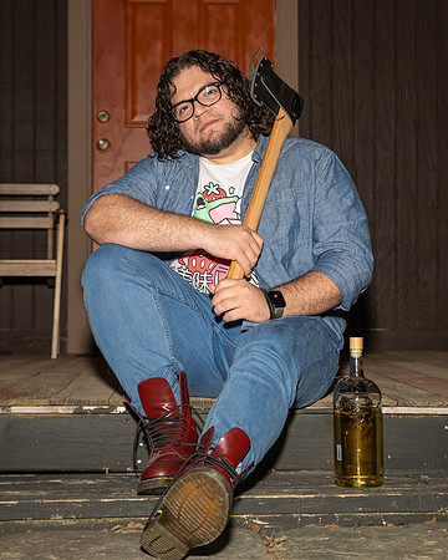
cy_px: 265
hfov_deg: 21.4
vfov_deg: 26.6
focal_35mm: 71
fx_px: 1185
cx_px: 223
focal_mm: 48
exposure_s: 1/250
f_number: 4
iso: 500
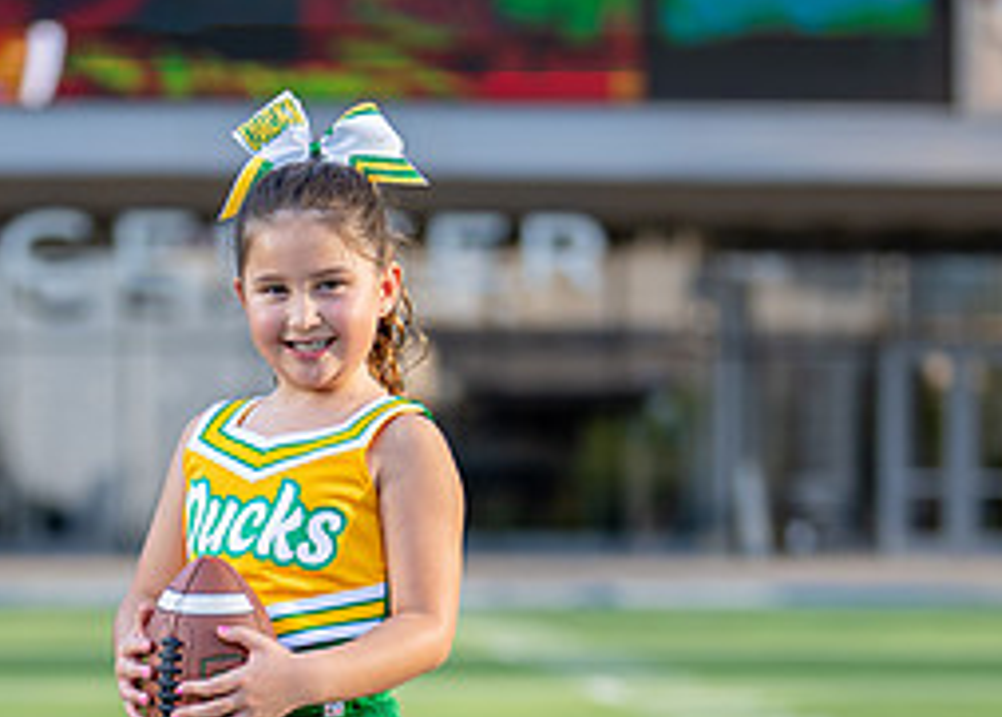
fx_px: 4072
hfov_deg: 14.0
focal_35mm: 143
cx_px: 315
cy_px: 715
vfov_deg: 10.0
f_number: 1.2
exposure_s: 1/2500
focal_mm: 50
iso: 100
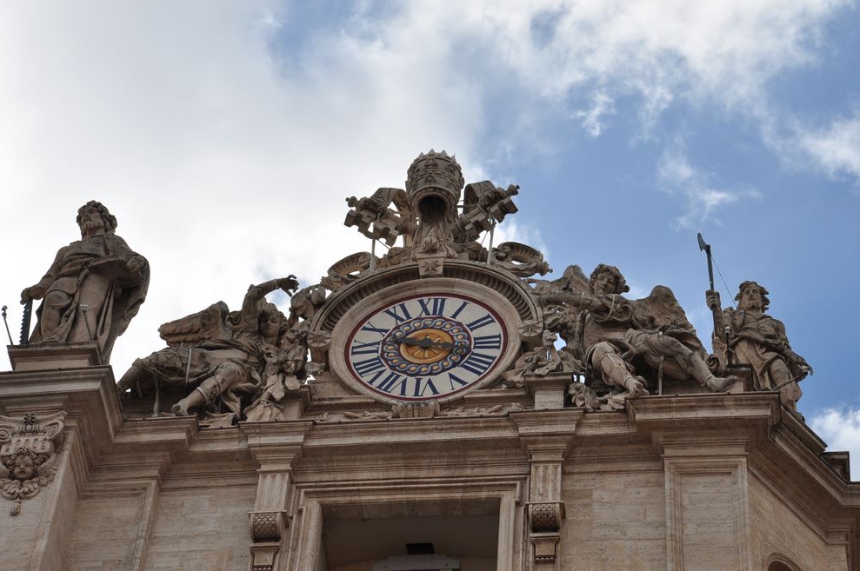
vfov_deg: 11.7
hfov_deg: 17.6
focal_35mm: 117
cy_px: 281
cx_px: 443
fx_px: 2780
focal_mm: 75
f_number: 11
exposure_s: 1/500
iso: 200
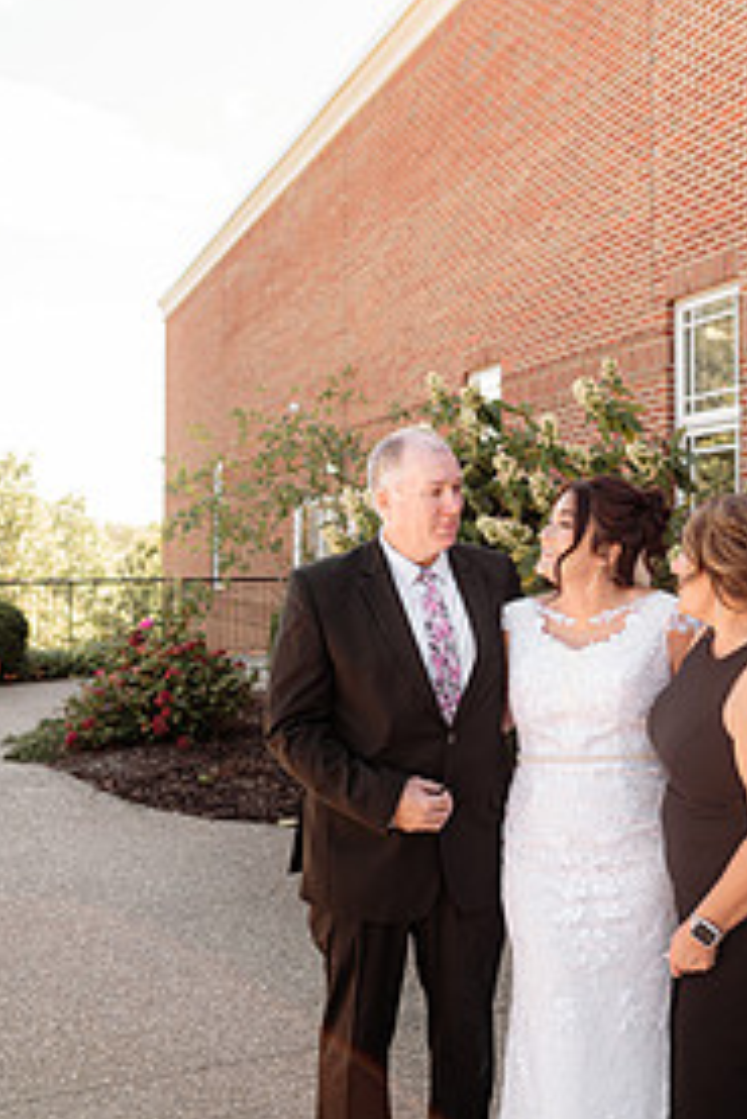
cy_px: 521
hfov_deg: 33.6
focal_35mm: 39
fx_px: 1212
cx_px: 553
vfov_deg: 49.5
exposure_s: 1/400
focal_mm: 24
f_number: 2.8
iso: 160
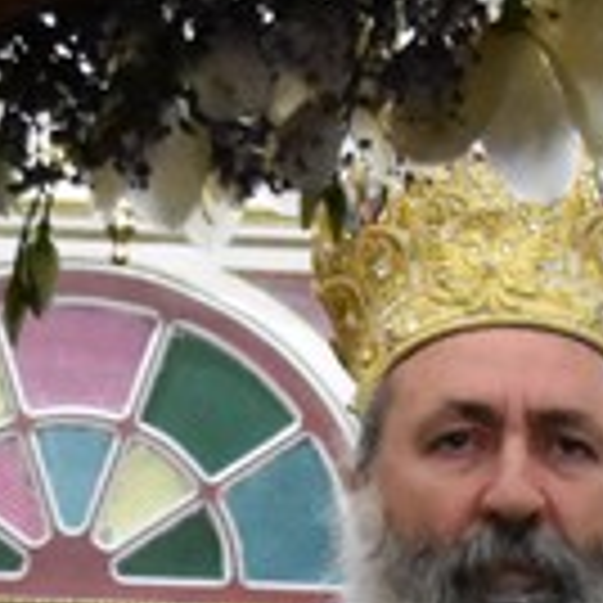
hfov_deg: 7.7
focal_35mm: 228
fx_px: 4493
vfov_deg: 7.5
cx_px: 526
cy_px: 990
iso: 6400
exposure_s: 1/100
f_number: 4.5
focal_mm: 20
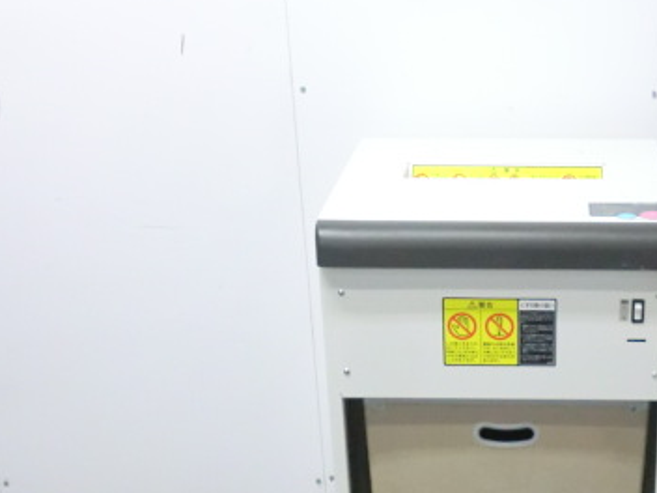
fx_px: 1310
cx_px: 532
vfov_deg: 21.1
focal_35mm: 69
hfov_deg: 27.6
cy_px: 390
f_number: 3.9
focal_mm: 6.9
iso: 800
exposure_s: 1/40
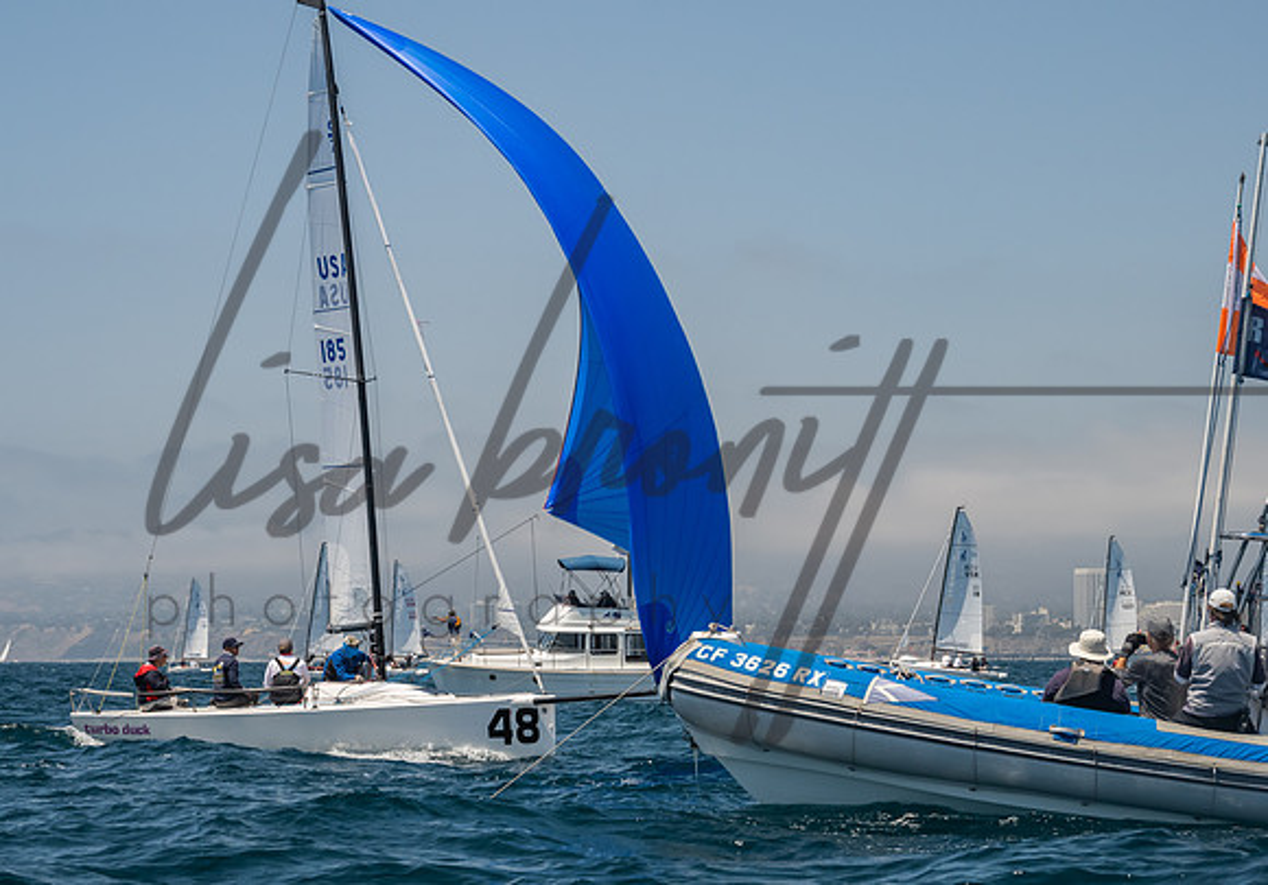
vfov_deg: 14.2
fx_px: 3549
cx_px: 571
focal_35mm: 99
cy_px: 349
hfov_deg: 20.2
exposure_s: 1/640
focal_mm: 77
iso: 640
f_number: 9
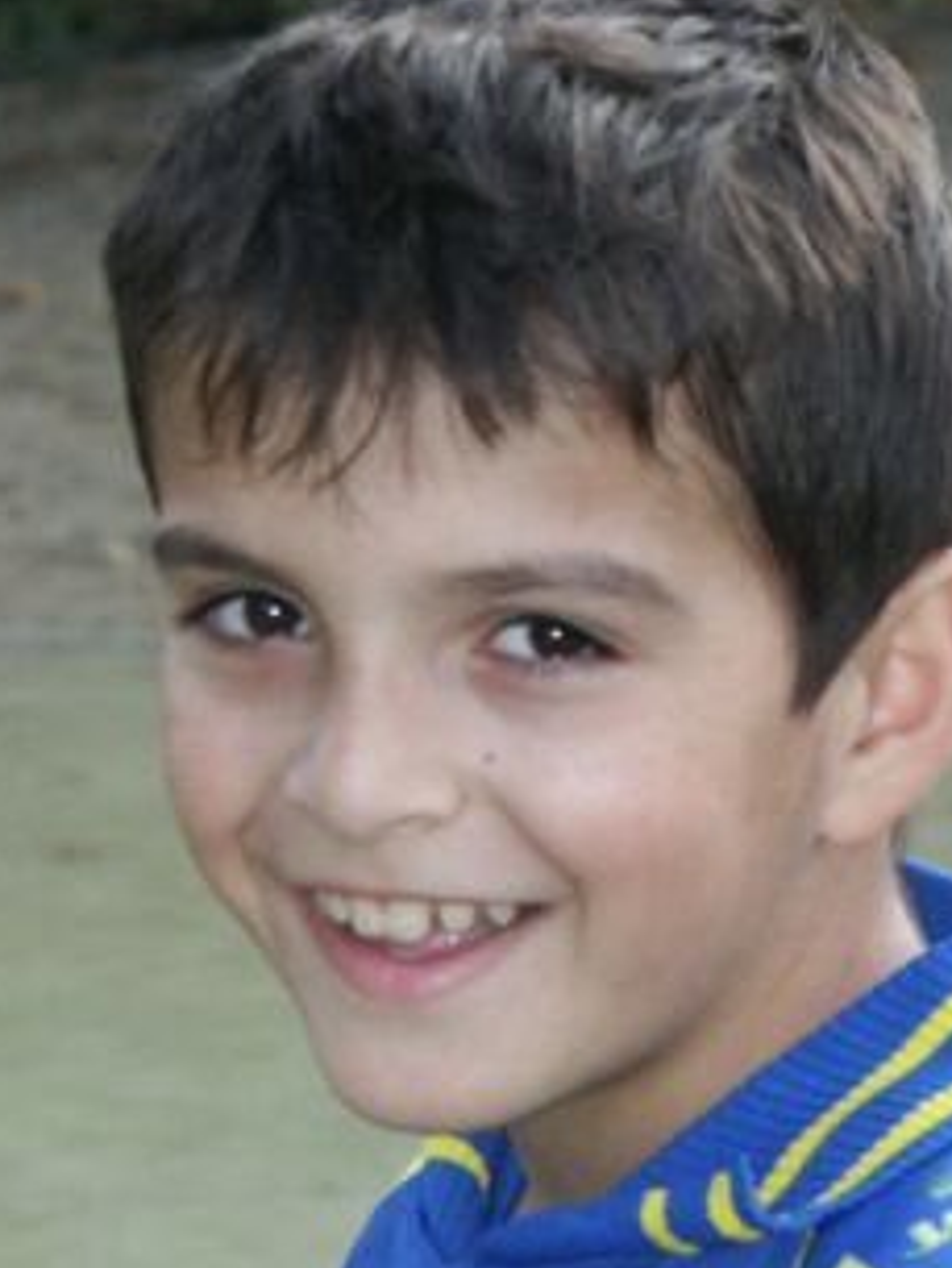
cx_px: 407
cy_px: 858
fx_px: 10187
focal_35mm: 278
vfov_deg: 7.1
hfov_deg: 5.4
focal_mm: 40.18
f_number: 4.5
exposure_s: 1/350
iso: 200
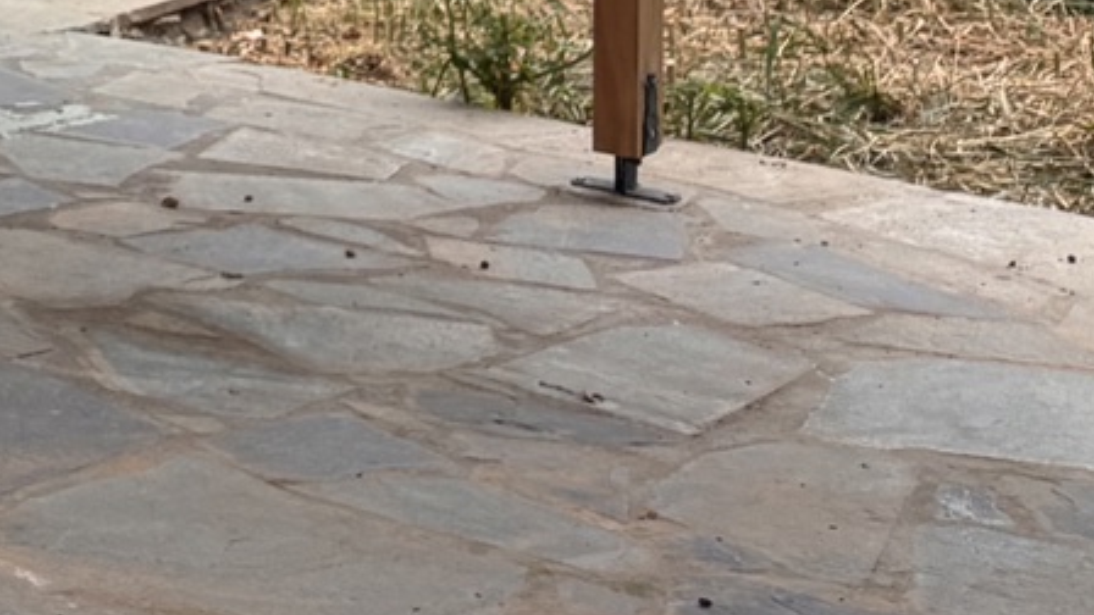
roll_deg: +1.6
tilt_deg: +1.2
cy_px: -703
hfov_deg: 14.9
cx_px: -1221
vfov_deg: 9.9
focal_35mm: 112
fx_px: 3249
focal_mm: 6.76
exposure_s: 1/627
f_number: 1.78
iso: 80
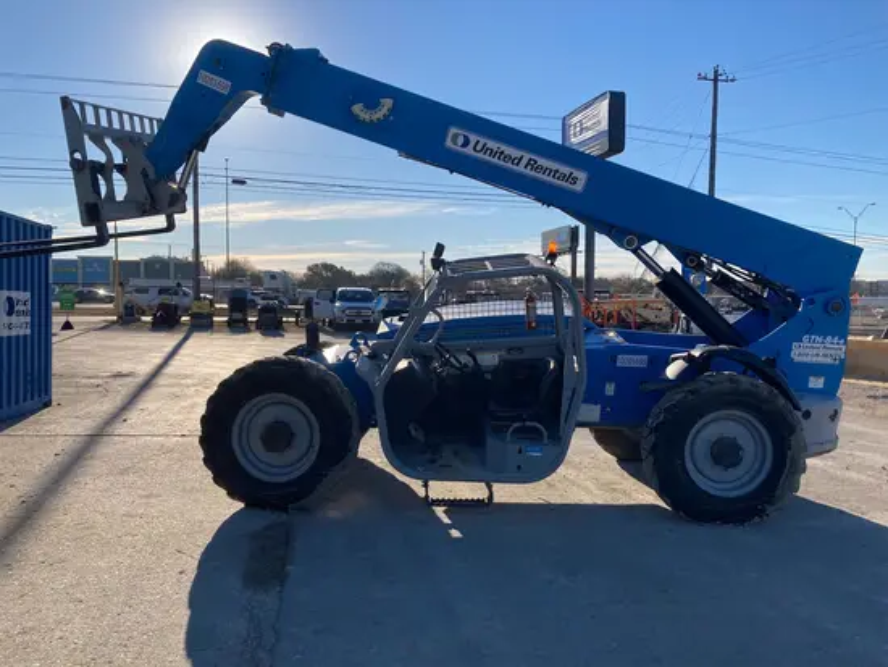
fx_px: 719
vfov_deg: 49.8
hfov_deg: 63.4
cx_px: 444
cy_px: 334
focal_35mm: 28
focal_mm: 3.99
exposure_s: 1/2433
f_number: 1.8
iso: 20
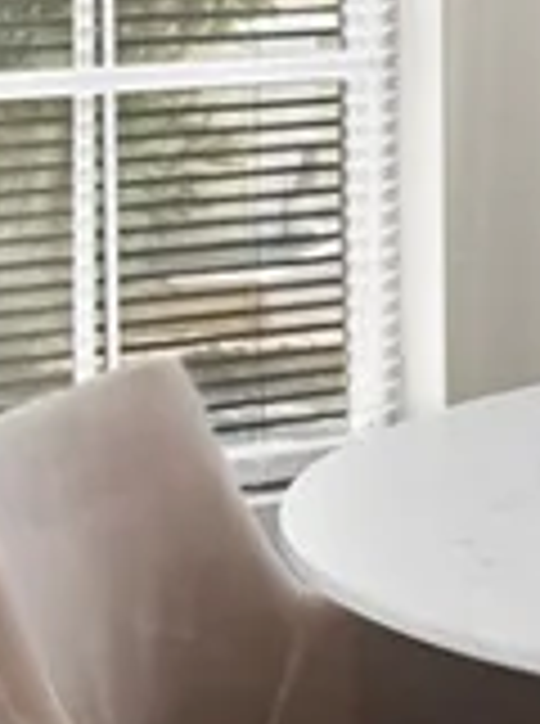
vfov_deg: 10.2
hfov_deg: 7.2
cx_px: 1390
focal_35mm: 190
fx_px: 3968
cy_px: -232
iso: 400
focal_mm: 21
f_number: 8
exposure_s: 1/5
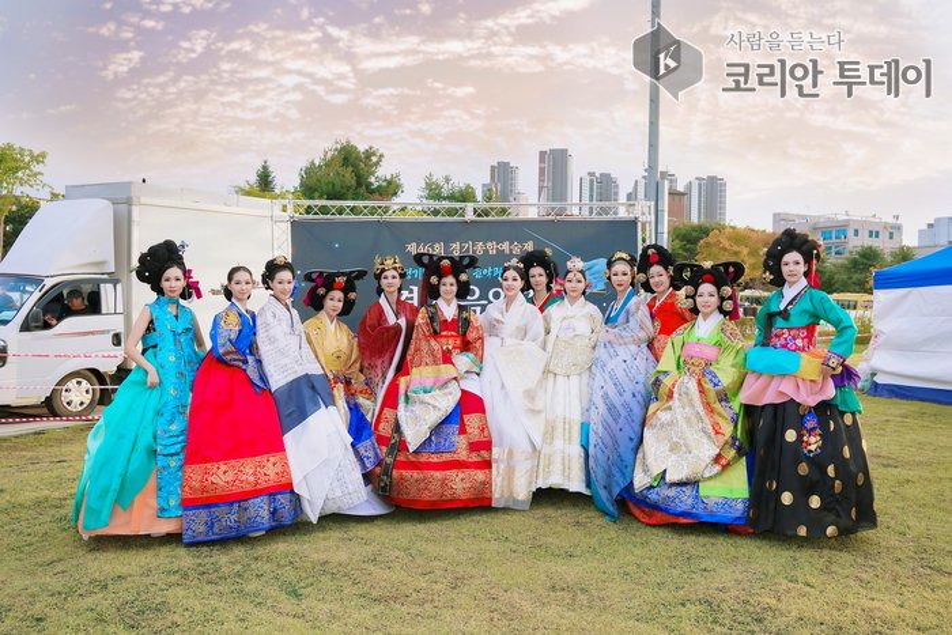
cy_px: 318
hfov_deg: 64.4
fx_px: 756
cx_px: 476
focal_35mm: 29
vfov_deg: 45.5
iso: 1000
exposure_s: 1/250
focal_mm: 28.6
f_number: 5.6
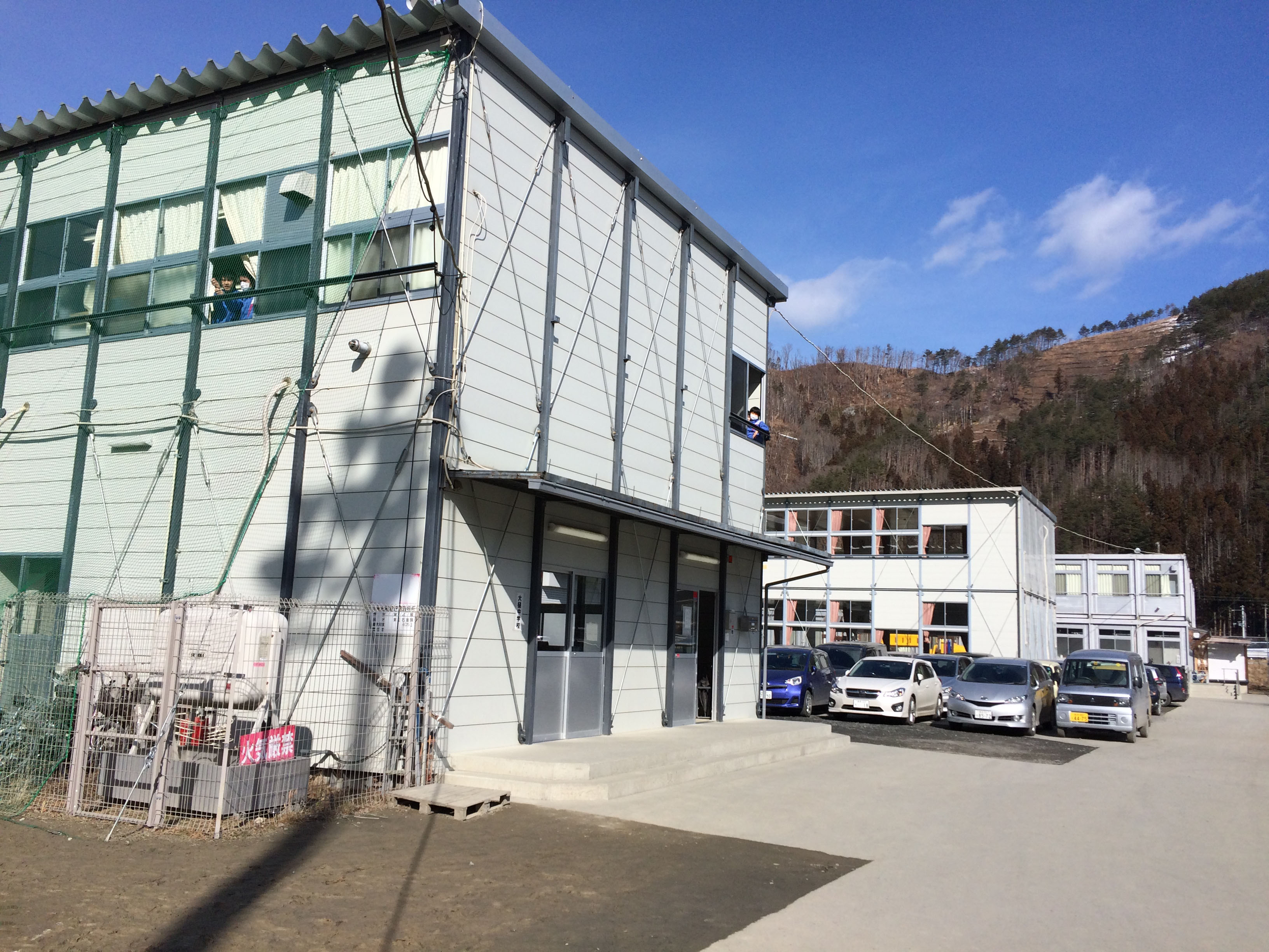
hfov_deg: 61.7
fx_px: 1063
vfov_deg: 48.2
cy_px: 476
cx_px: 634
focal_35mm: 29
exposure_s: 1/3165
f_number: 2.2
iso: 32
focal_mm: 4.15
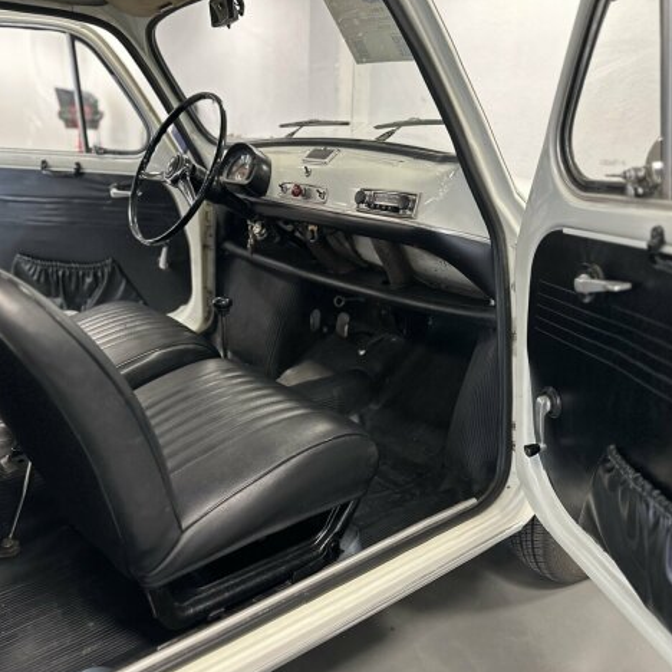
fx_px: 637
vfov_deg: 55.6
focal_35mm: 29
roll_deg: -2.4
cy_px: 340
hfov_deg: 55.6
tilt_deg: -18.1
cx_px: 333
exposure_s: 1/60
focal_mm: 6.86
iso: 400
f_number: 1.78
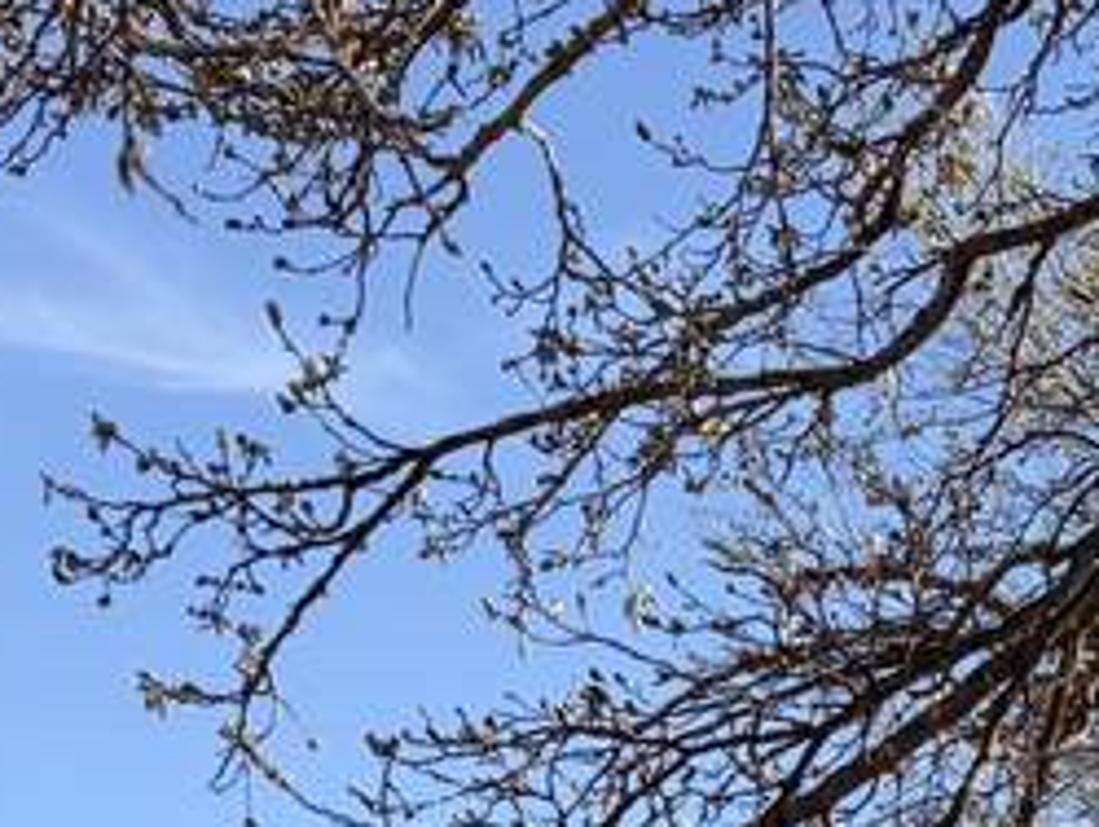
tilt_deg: +1.8
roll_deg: +0.8
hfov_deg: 13.6
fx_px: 4227
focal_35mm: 133
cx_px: 1833
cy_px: 1900
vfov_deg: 10.0
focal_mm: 5.96
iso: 50
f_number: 1.6
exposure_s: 1/2208
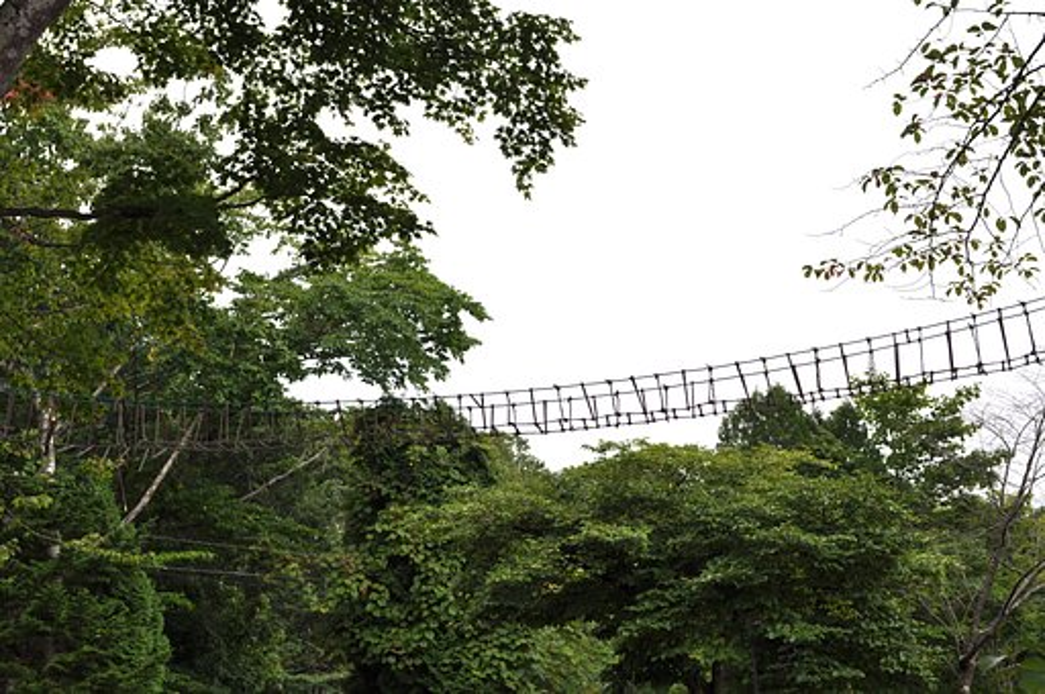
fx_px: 1739
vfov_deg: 22.6
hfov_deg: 33.4
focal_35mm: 60
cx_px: 522
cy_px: 347
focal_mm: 40
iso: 200
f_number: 10
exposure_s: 1/400
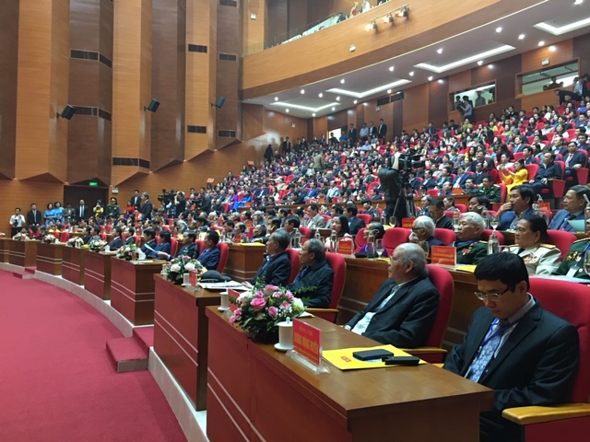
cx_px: 295
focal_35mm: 29
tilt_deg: +1.4
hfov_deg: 61.7
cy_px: 221
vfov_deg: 48.2
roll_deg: -0.4
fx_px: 494
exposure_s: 1/17
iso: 100
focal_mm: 4.15
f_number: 2.2
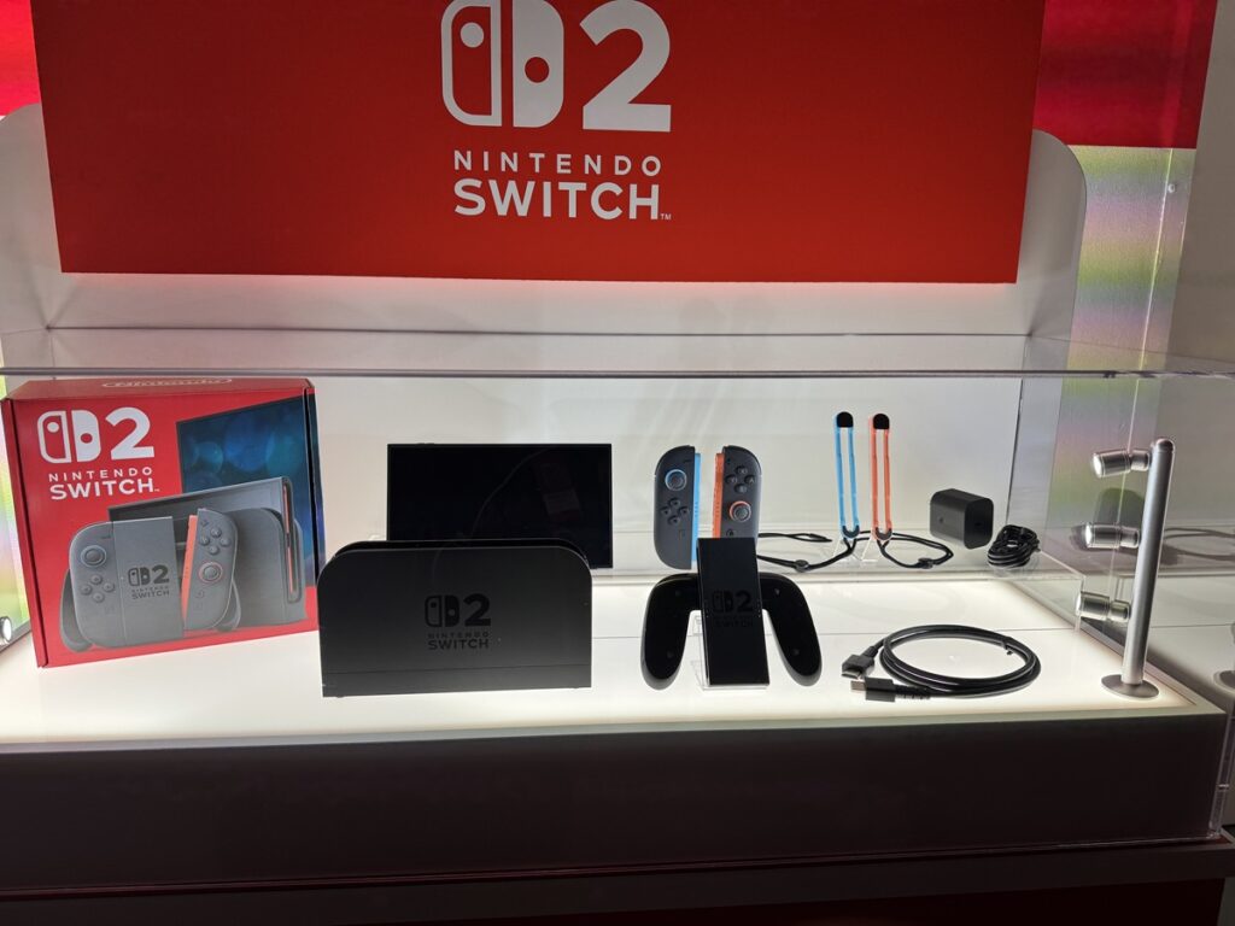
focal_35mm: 24
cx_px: 618
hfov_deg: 71.6
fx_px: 856
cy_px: 463
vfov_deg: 56.8
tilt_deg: -12.8
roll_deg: -0.9
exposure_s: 1/364
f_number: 1.78
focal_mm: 6.76
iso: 80
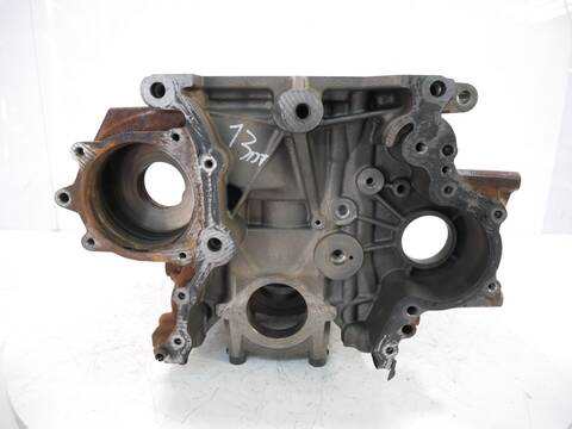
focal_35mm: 24
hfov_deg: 71.6
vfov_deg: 56.8
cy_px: 214
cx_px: 286
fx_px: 397
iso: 1250
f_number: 3.5
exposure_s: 1/60
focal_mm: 12
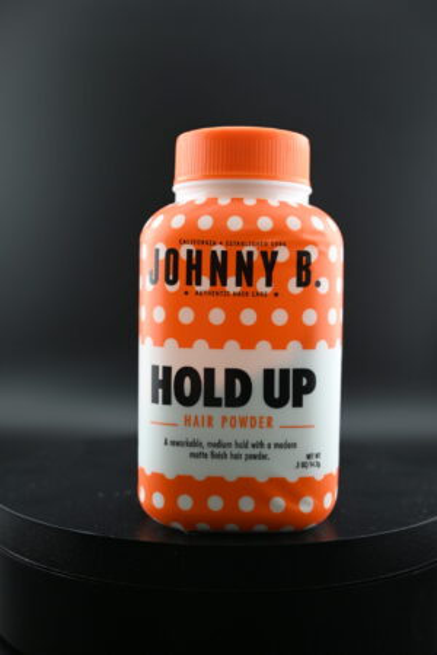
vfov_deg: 46.4
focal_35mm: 42
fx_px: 765
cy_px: 328
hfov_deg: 31.9
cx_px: 218
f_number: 4.5
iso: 220
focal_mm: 28
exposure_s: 1/50
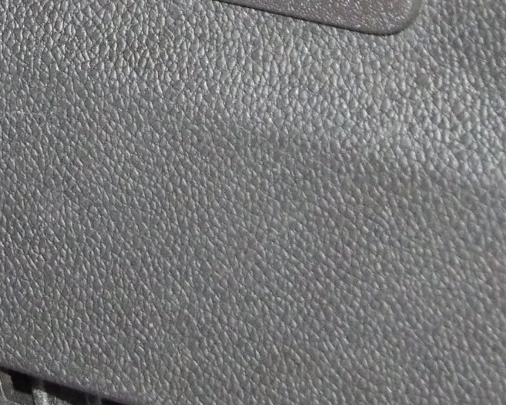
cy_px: -273
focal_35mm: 380
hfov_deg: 5.1
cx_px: 22
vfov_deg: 4.0
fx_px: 5690
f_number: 4.2
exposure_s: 1/100
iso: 800
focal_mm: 18.2
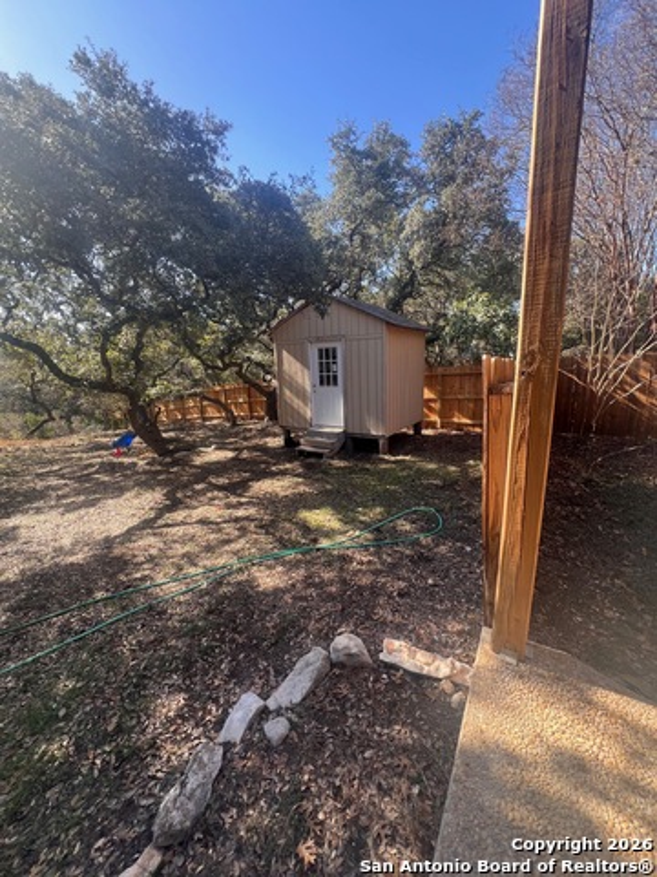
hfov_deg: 89.9
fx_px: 329
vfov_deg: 106.2
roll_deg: +3.5
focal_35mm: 13
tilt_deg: -11.8
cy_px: 438
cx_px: 328
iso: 32
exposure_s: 1/159
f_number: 1.8
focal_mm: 1.57
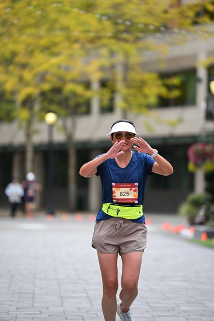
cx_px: 107
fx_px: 1782
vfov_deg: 10.3
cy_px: 160
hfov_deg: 6.9
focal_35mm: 200
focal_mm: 200
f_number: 2.8
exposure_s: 1/2500
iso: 640
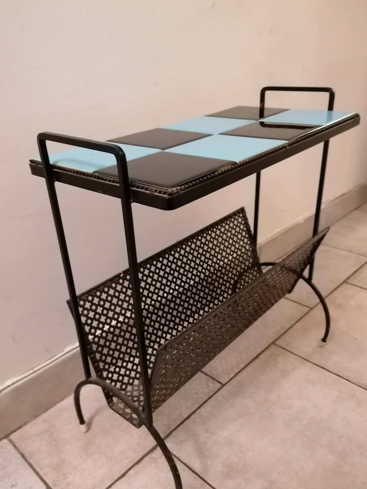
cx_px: 175
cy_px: 268
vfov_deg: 59.8
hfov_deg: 46.8
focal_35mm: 30
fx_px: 424
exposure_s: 1/16.7
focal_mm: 4.75
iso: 800
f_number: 1.8
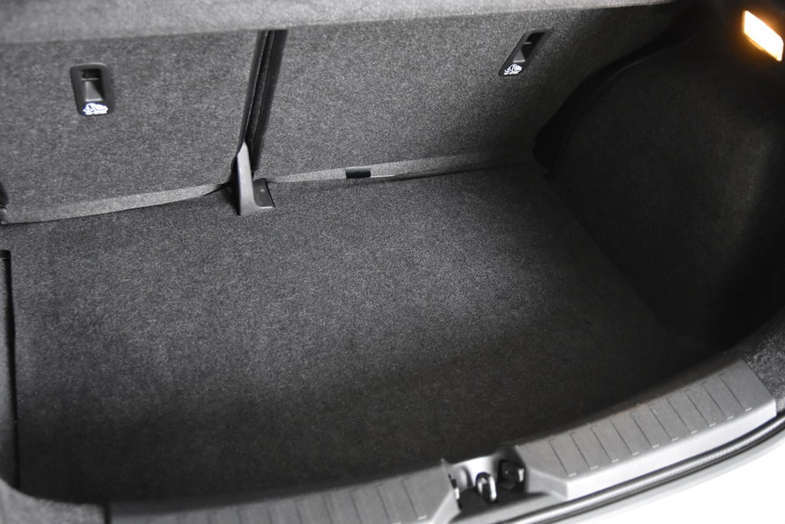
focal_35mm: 36
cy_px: 262
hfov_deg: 53.1
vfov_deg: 36.9
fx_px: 785
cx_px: 392
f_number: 3
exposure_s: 1/40
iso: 3600
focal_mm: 24
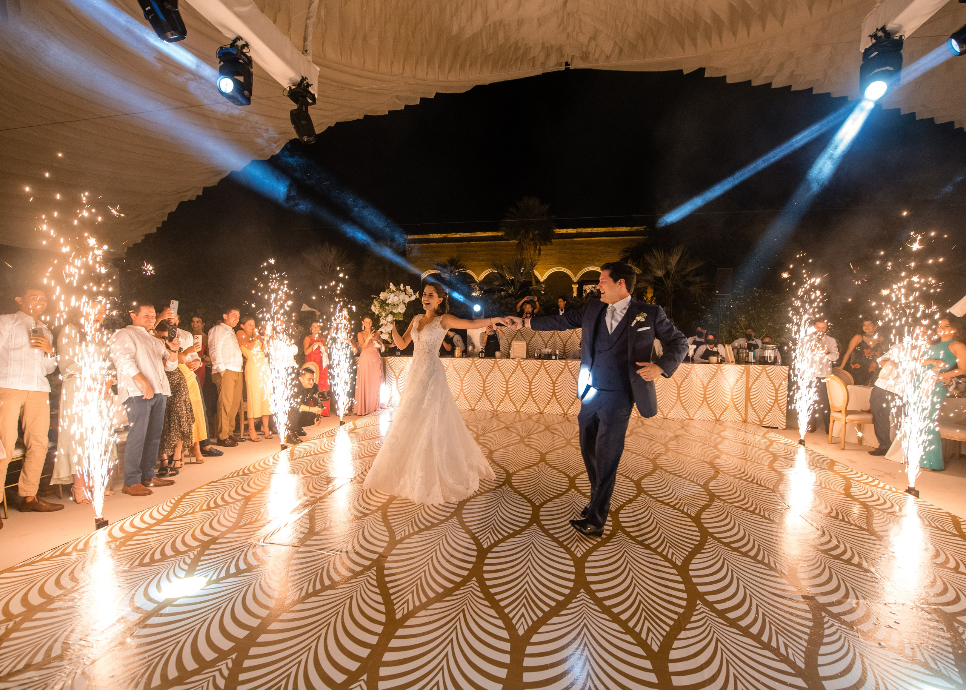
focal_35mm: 15
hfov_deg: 98.2
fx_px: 419
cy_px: 345
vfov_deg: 79.0
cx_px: 483
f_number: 3.5
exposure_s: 1/200
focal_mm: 14
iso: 1600
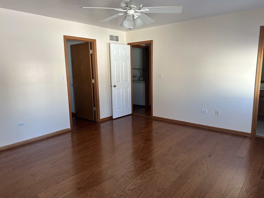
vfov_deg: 54.9
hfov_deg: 69.4
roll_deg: +0.5
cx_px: 133
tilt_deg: -9.0
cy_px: 100
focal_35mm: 25
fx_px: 191
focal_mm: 6.86
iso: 200
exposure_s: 1/121
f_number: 1.78
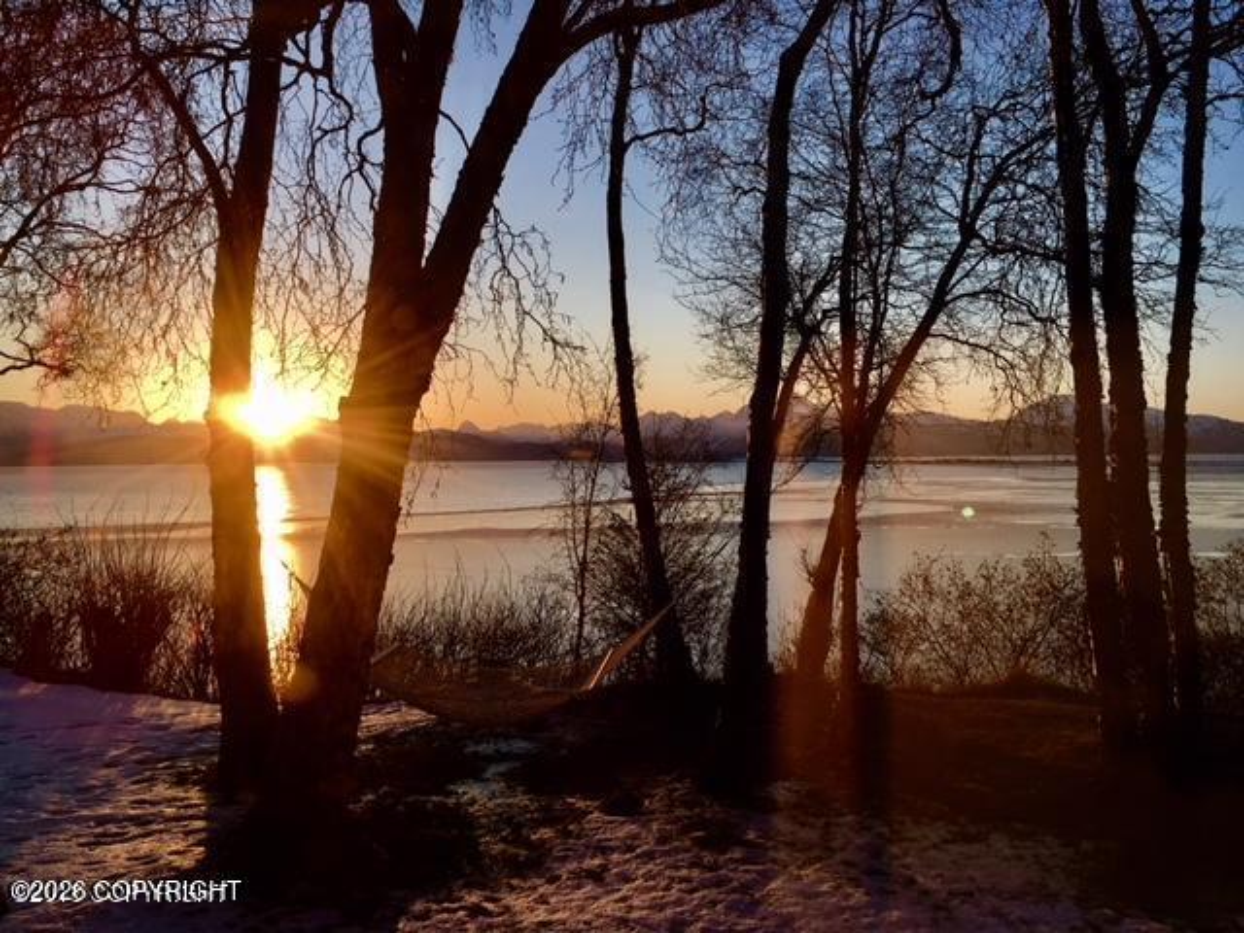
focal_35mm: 29
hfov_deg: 61.7
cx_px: 622
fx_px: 1042
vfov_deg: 48.2
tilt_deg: +0.3
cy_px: 466
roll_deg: +1.0
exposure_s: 1/674
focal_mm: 4.15
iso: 25
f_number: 2.2
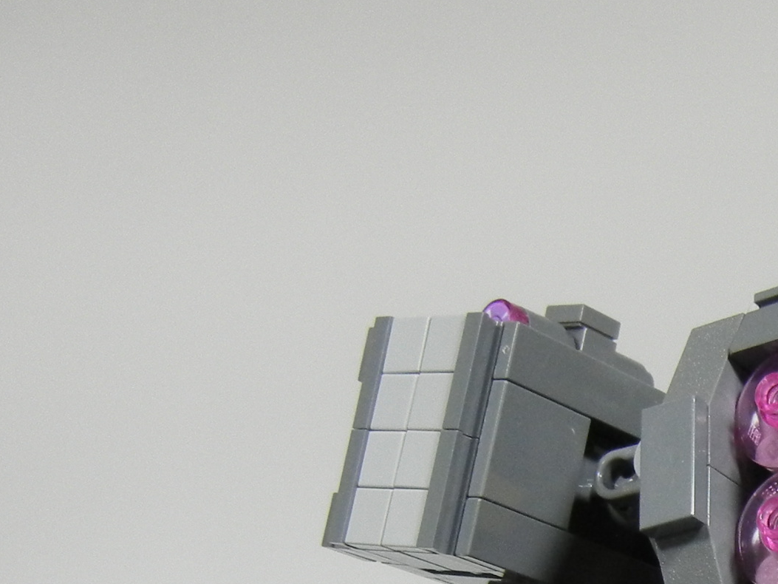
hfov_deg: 19.9
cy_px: 837
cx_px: 915
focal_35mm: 93
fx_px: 2090
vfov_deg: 14.9
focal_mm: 5.4
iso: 400
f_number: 3.5
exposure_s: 1/52.8
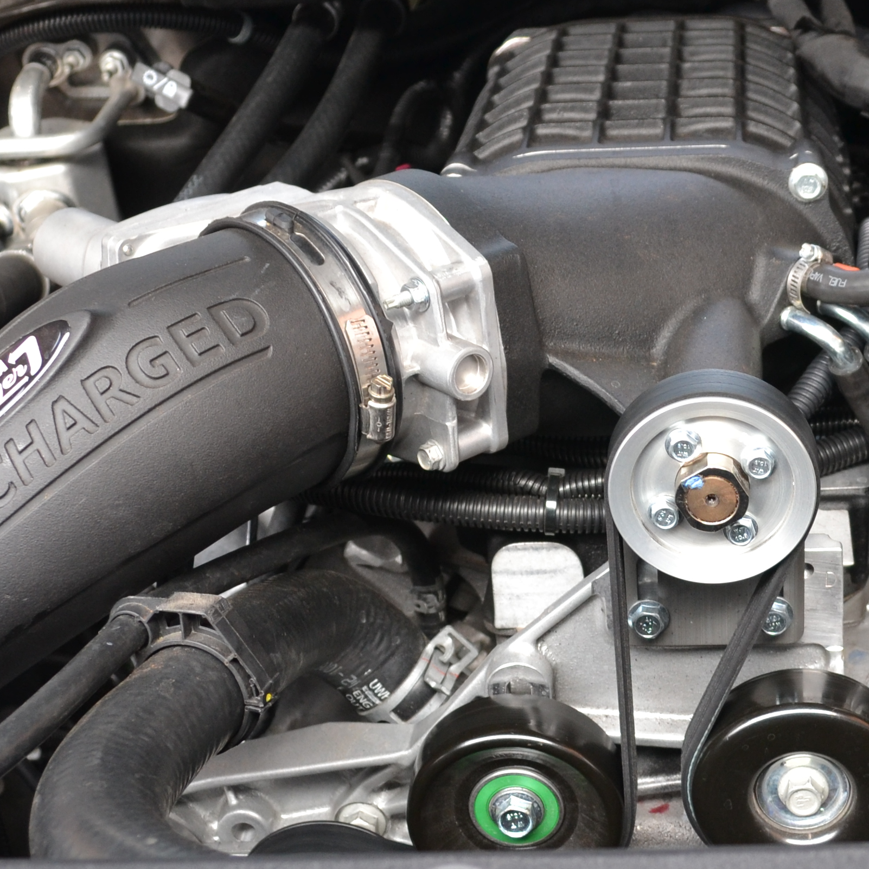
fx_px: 1875
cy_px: 377
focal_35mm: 66
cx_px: 654
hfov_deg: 25.8
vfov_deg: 26.1
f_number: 3.5
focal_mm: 18
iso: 400
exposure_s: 1/50
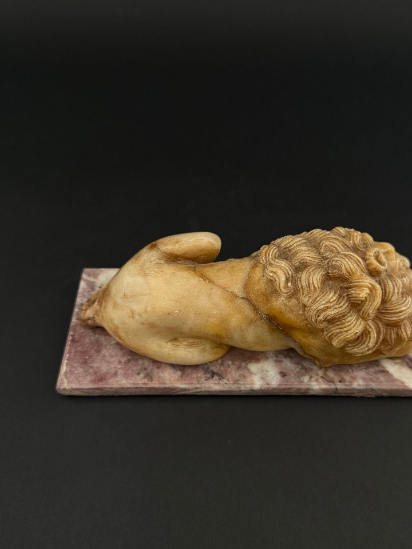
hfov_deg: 46.5
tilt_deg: -55.3
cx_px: 248
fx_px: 476
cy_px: 310
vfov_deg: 59.8
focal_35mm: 30
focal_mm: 6.76
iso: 200
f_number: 1.78
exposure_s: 1/62
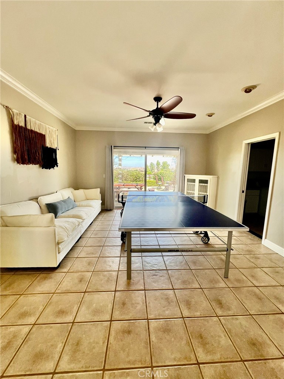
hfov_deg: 89.9
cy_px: 190
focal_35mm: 13
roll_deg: -1.4
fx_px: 142
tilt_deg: -8.0
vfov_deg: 106.2
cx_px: 142
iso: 40
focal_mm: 1.57
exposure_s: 1/120
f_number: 1.8
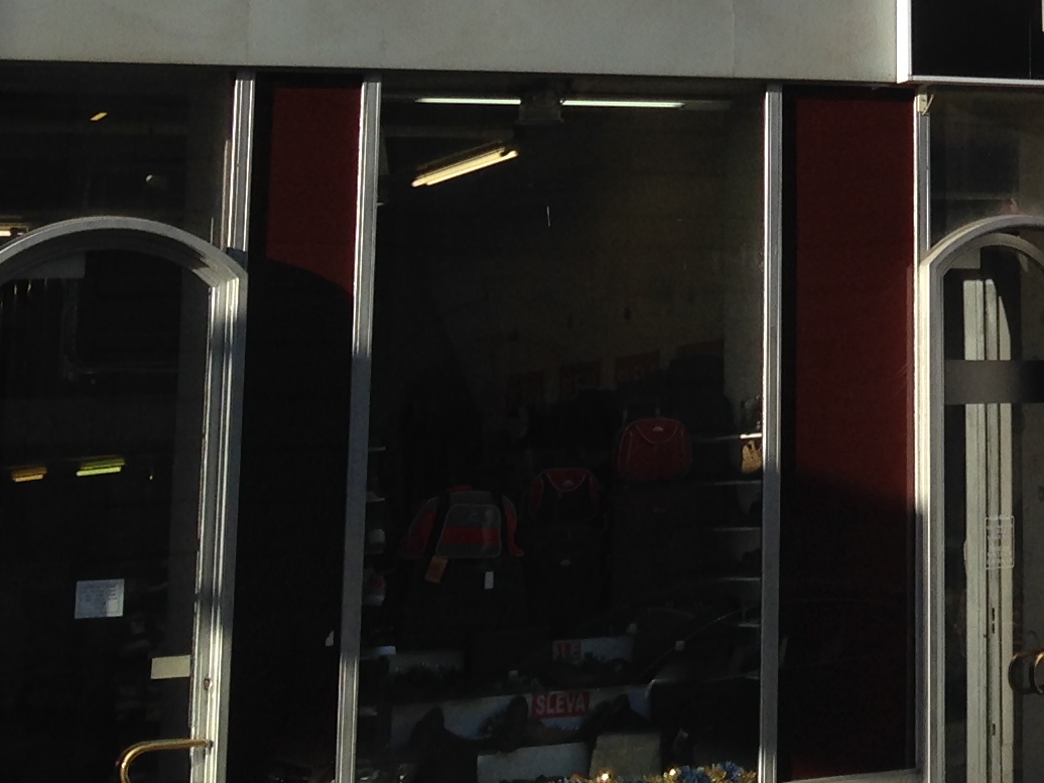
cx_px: 1386
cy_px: -175
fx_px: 3137
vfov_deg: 13.8
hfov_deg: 17.6
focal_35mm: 104
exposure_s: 1/1043
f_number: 2.4
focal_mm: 4.12
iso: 50
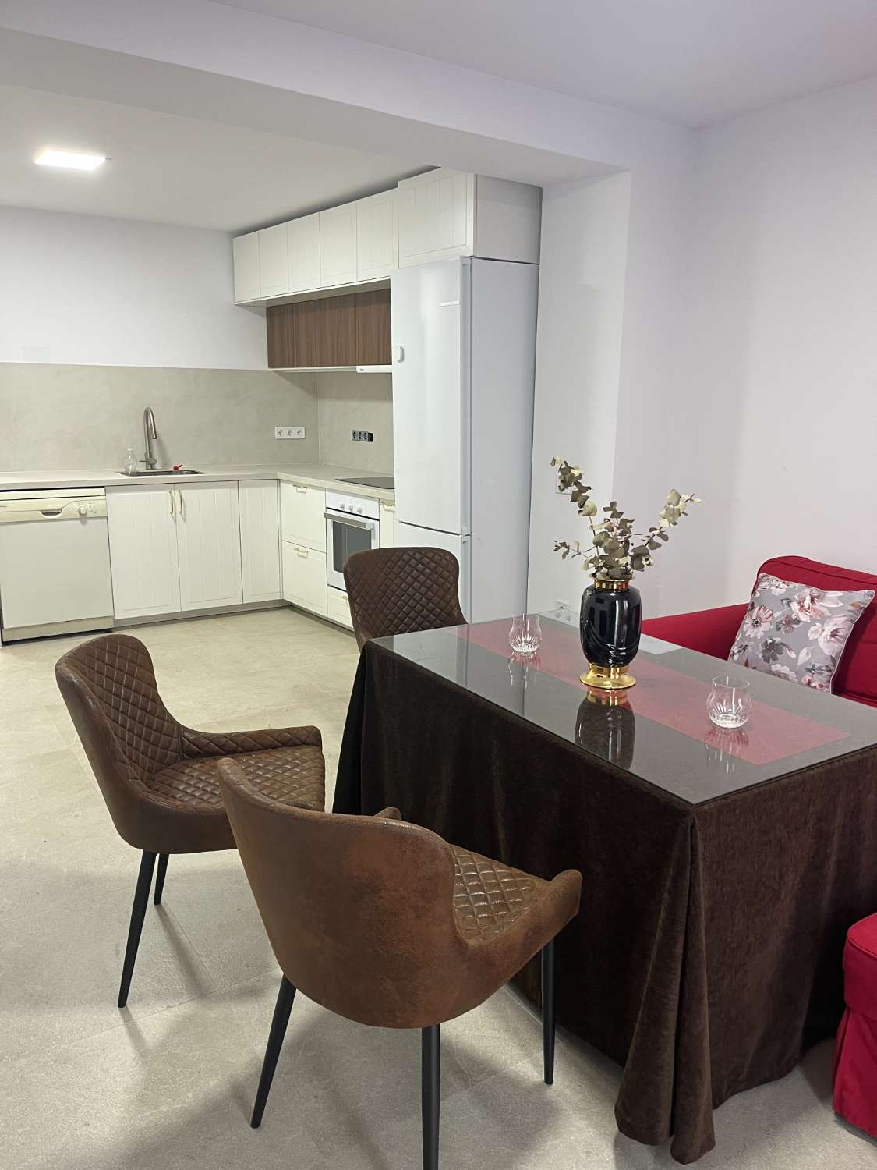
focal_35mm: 26
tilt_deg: -12.5
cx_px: 438
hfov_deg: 53.1
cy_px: 585
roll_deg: -0.7
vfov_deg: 67.3
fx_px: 878
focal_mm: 5.1
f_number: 1.6
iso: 100
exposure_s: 1/50
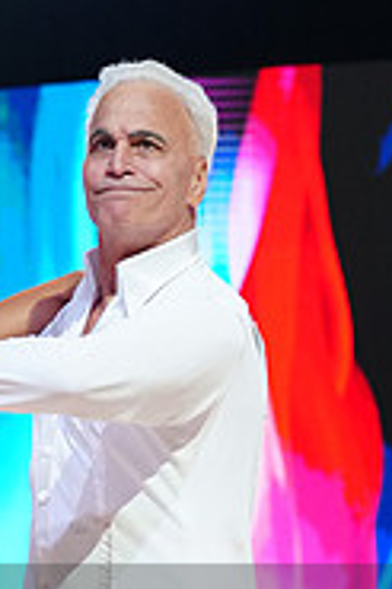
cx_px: 33
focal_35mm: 257
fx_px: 4205
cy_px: 672
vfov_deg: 8.0
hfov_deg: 5.3
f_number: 4
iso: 2500
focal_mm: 82
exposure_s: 1/320
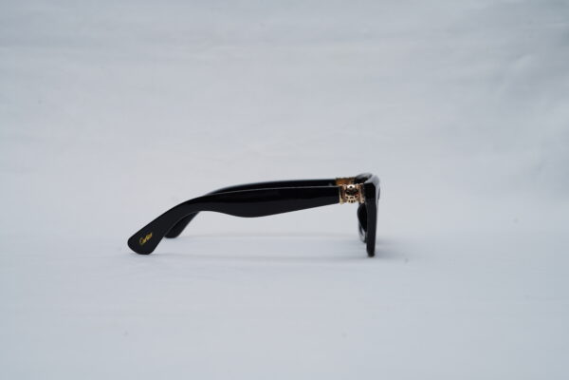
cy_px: 190
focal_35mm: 50
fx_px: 790
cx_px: 284
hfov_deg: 39.6
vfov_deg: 27.0
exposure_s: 1/160
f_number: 9
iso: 100
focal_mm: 50
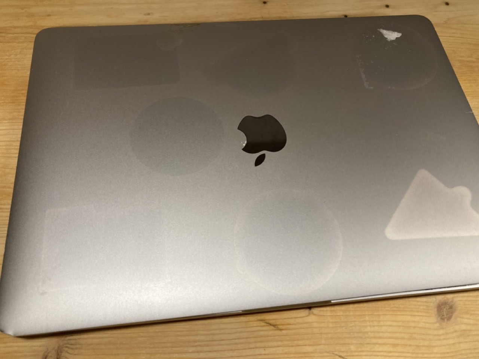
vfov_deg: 49.7
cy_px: 180
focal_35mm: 28
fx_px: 387
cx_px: 240
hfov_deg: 63.4
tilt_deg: -63.6
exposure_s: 1/50
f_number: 1.8
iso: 80
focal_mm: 3.99
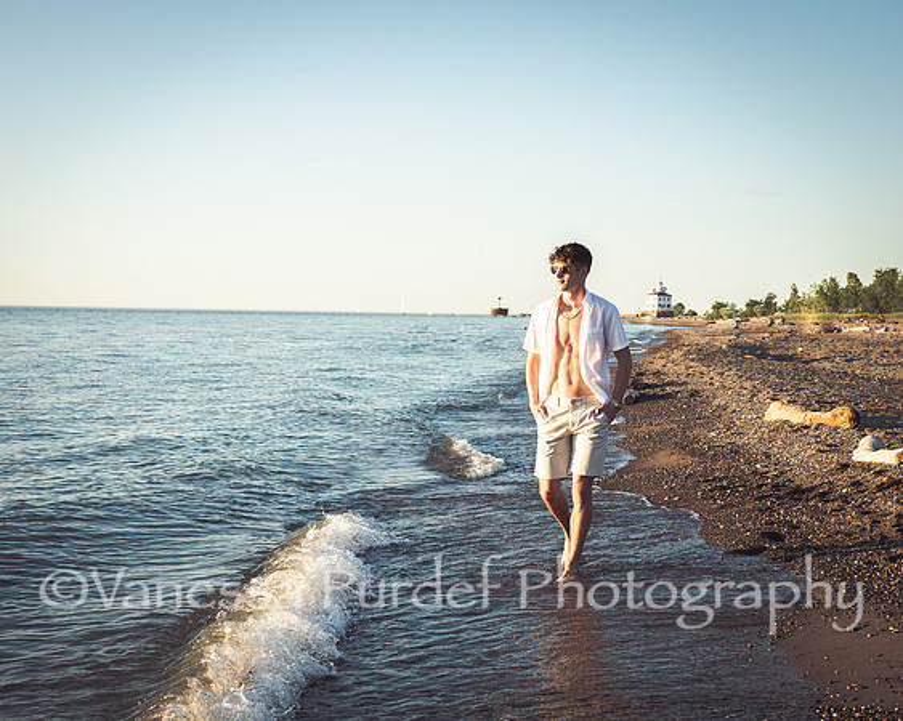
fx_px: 1580
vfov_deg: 25.7
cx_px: 441
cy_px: 409
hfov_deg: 31.9
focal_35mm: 59
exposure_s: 1/500
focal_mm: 25
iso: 200
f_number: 4
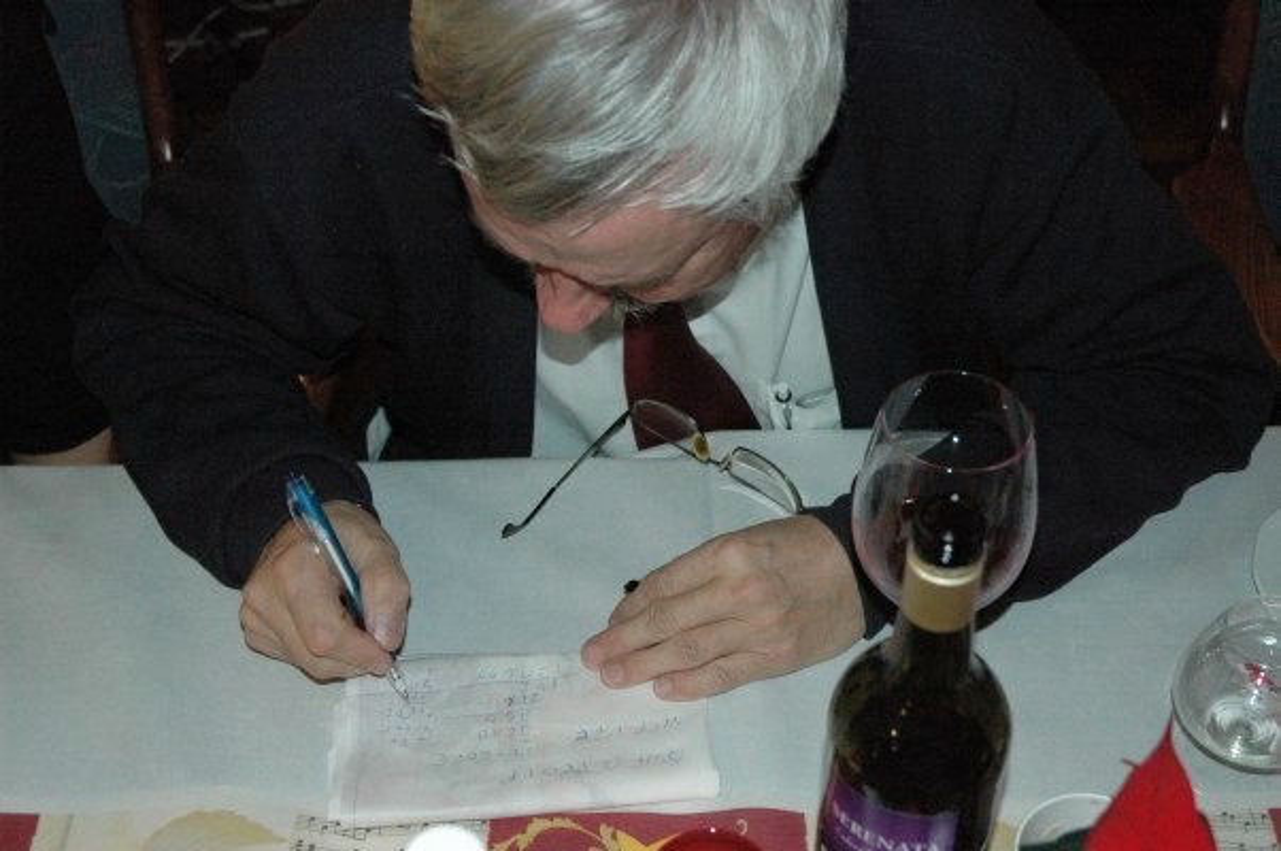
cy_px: 426
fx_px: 1813
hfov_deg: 38.9
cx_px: 640
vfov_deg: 26.4
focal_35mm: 51
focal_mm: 34
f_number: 5
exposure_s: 1/60
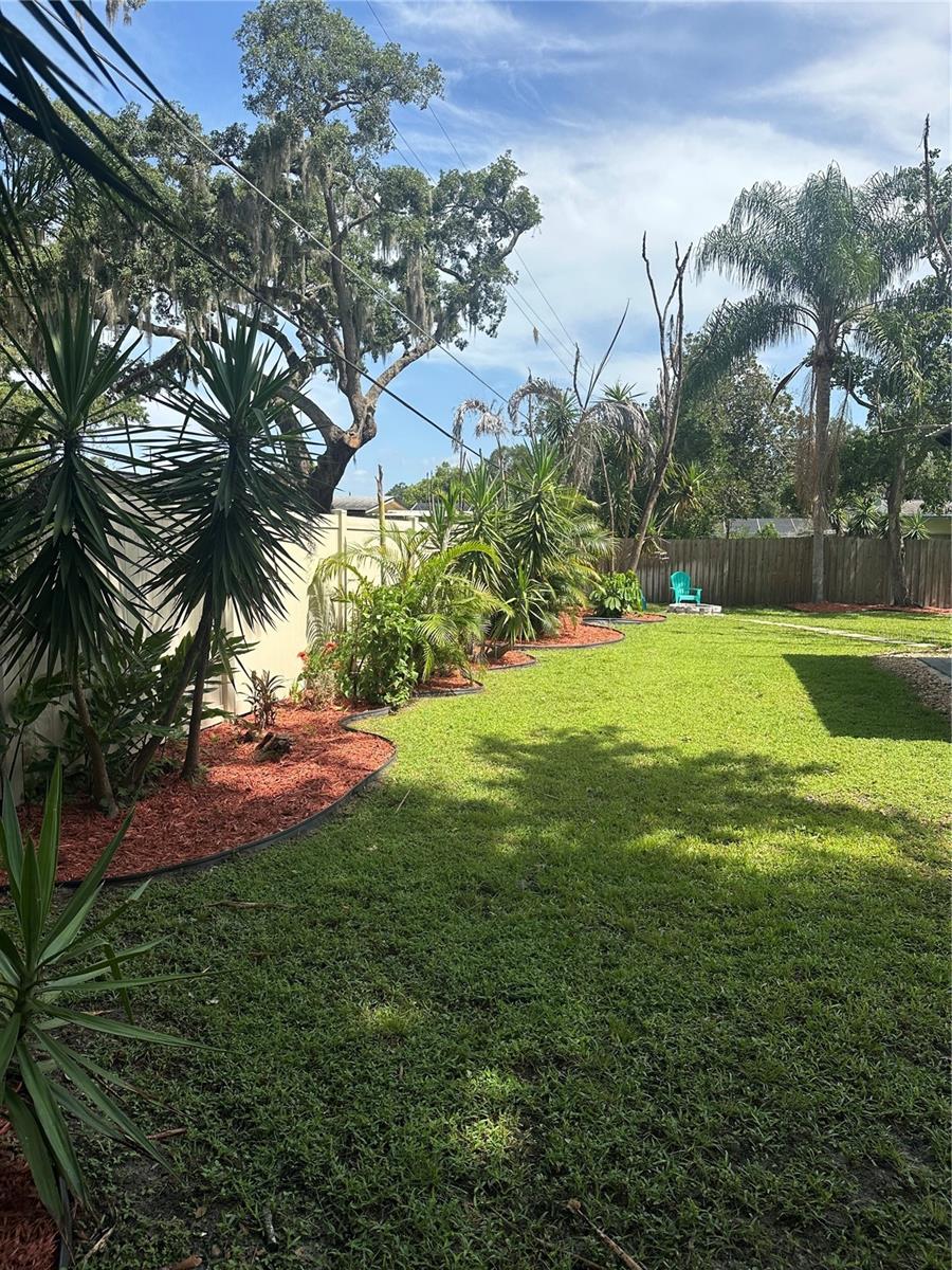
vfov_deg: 71.6
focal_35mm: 24
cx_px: 476
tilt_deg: -5.6
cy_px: 635
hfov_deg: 56.8
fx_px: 880
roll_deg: -0.8
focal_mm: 6.86
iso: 80
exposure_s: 1/3356
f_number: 1.78
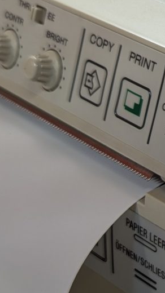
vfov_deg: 16.6
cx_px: 322
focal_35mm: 129
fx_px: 1005
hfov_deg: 8.9
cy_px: 192
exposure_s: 1/50
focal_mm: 6.81
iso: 45
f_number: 1.85
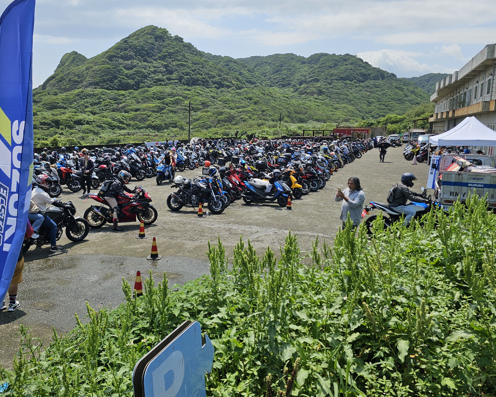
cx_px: 191
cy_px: 169
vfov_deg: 51.4
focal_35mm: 28
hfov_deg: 61.5
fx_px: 411
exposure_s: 1/1248
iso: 10
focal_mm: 6.3
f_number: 1.7
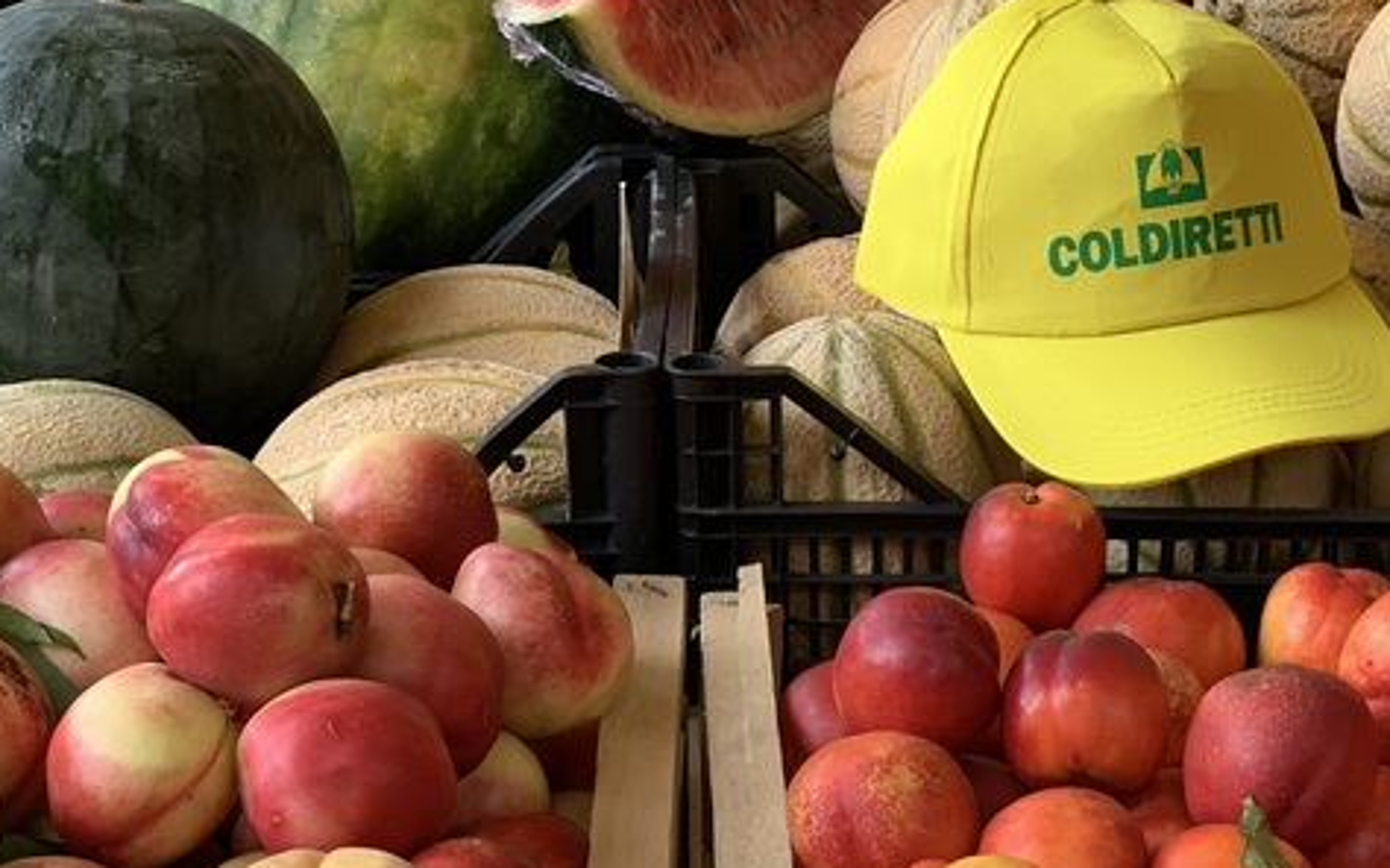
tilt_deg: -28.4
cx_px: 786
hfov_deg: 22.3
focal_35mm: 93
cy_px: 845
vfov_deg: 13.9
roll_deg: -0.6
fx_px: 3522
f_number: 2.4
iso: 100
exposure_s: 1/122
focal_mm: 6
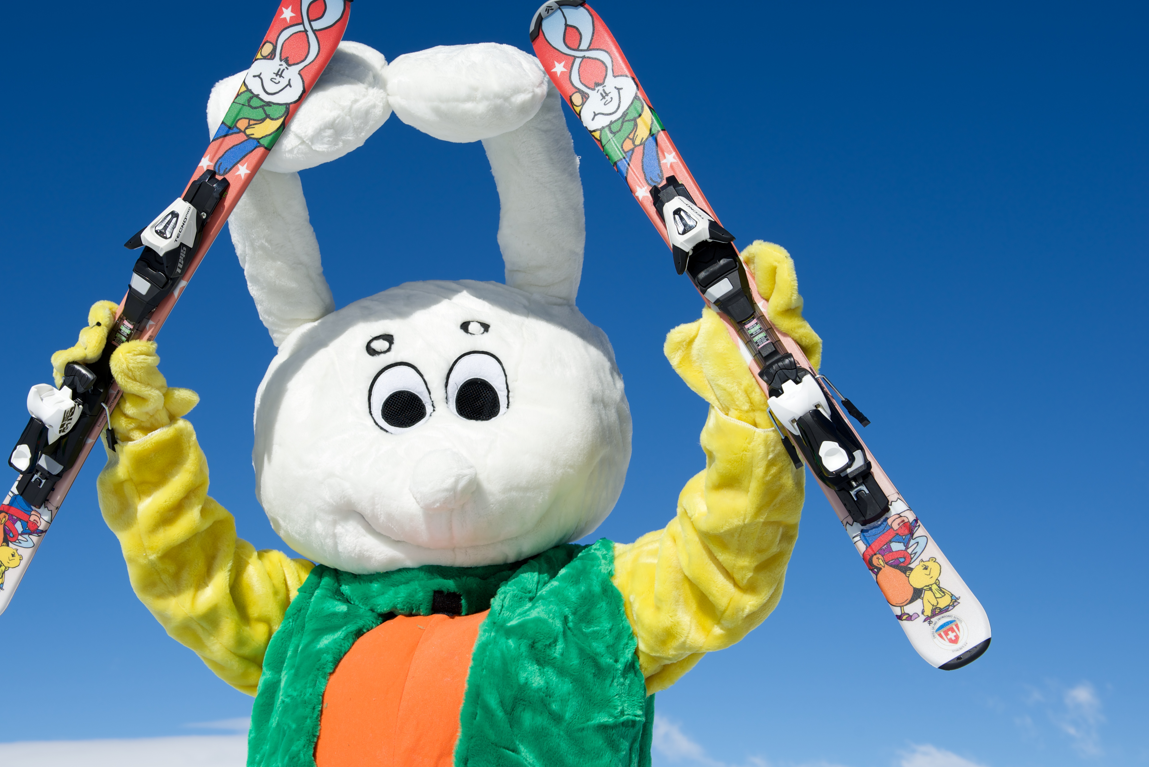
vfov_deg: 27.5
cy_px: 337
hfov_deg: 40.2
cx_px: 489
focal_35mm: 49
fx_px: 1564
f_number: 8
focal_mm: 42
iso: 100
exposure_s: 1/500
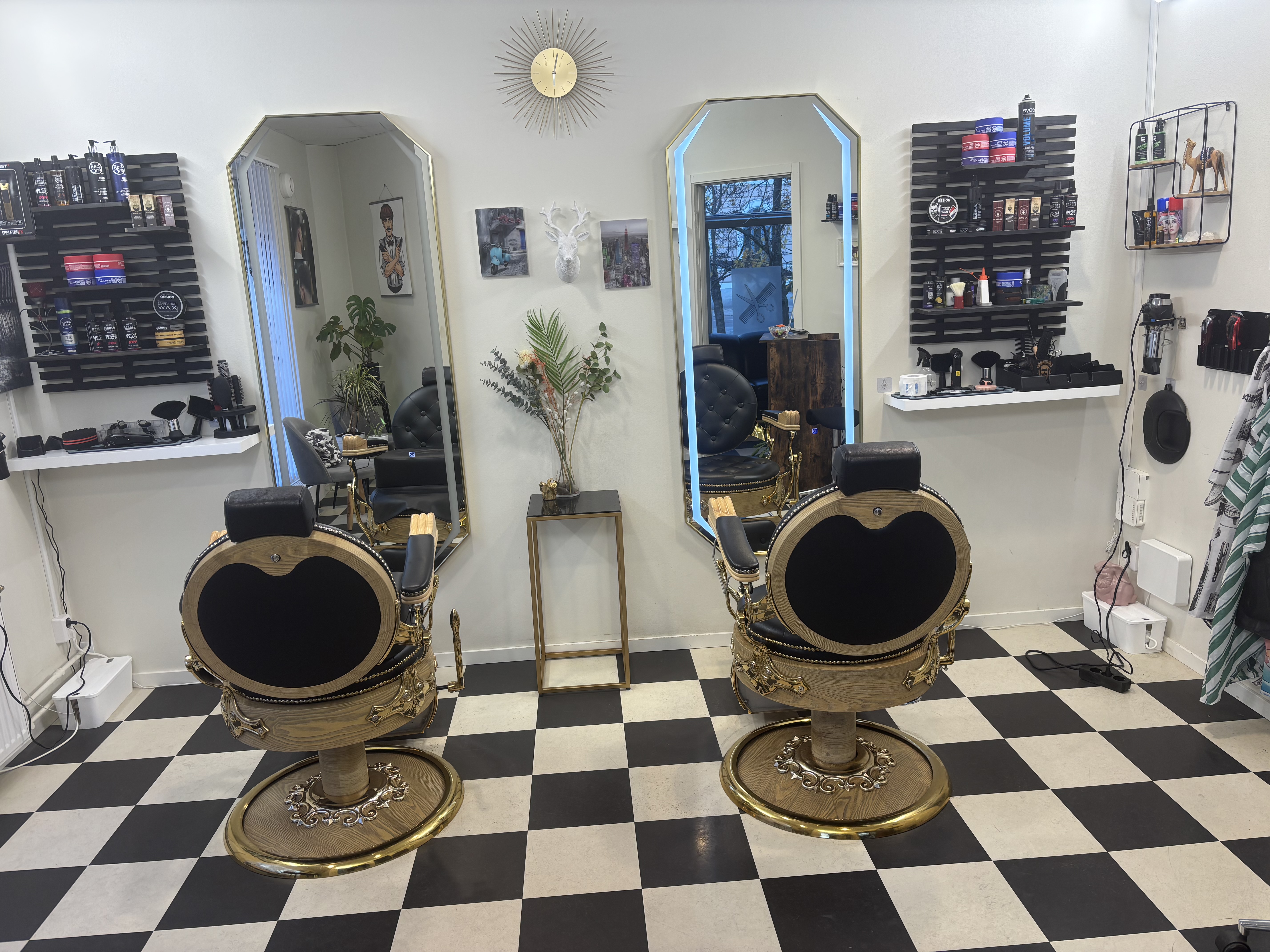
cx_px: 635
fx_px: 954
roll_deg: +2.8
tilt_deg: -12.2
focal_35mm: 26
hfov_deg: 67.3
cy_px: 476
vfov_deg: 53.1
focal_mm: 5.96
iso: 64
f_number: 1.6
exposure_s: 1/100
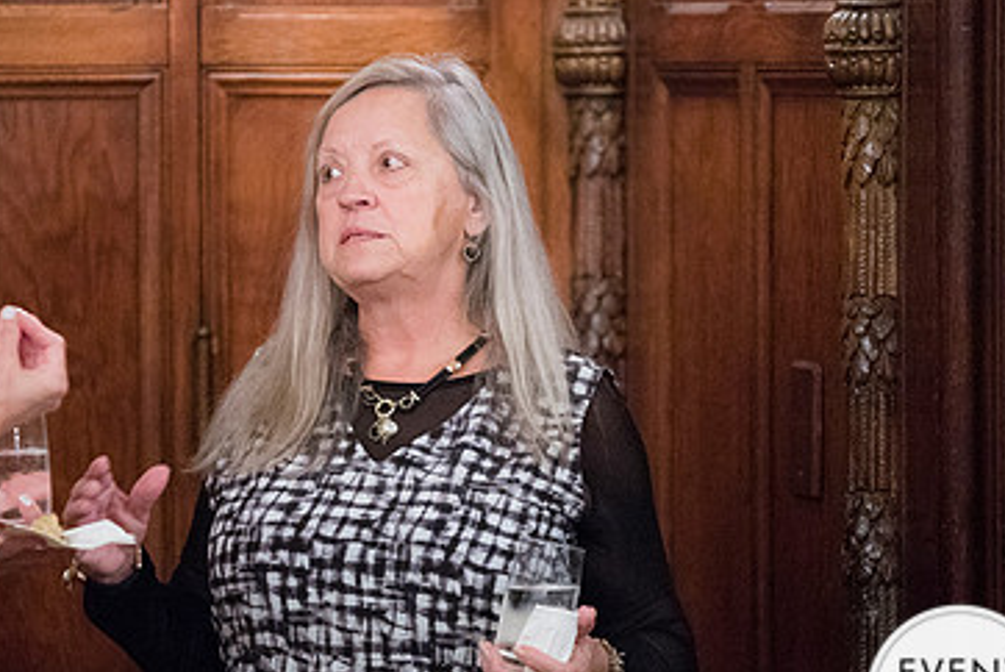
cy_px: 346
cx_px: 341
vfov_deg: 4.3
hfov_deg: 6.4
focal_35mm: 320
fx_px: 8940
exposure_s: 1/125
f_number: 2.8
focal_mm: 200
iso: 5000
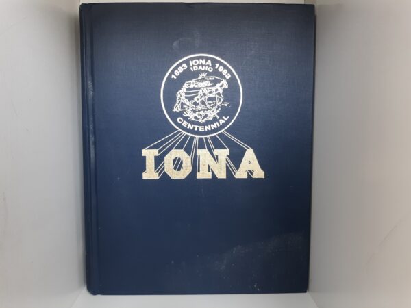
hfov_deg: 63.4
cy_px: 154
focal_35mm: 28
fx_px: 332
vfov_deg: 49.7
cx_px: 206
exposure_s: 1/40
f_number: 1.7
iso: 80
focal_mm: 3.7
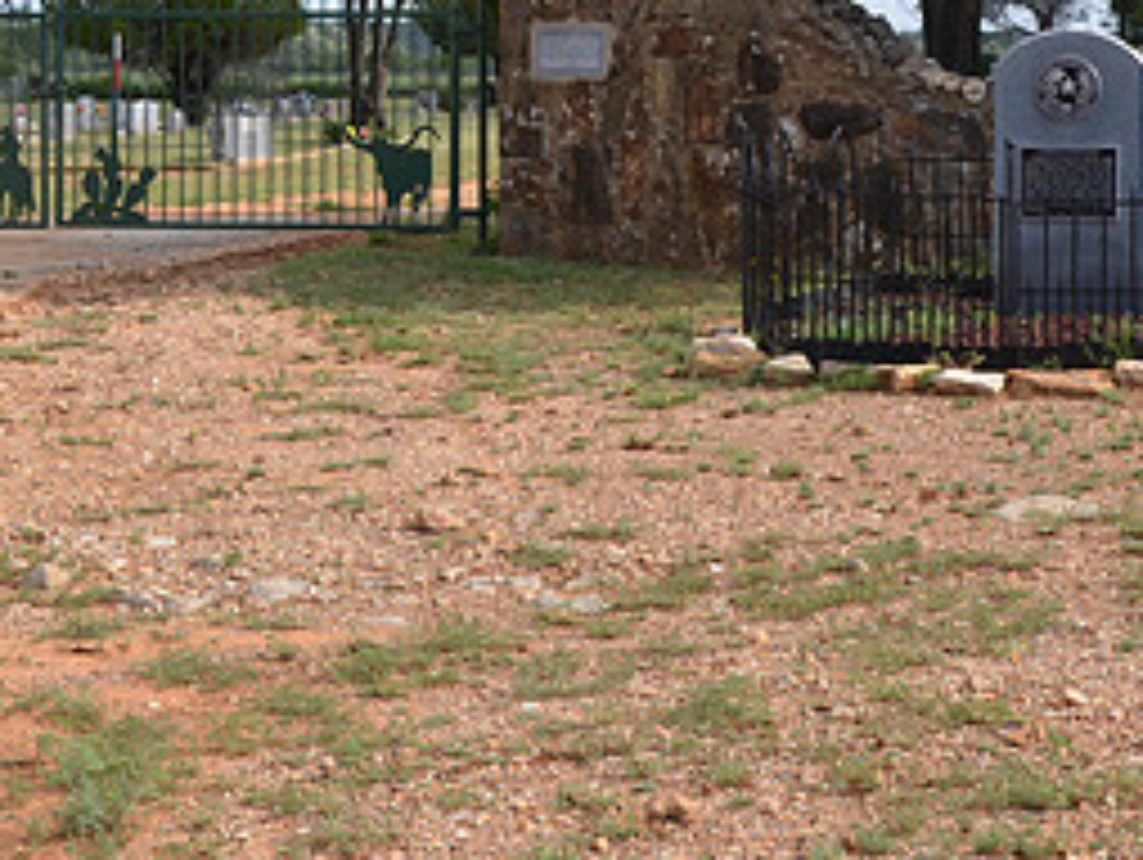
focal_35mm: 105
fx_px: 3470
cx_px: 432
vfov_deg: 14.0
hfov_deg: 18.7
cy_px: 90
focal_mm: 32
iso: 100
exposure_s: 1/250
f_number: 7.1
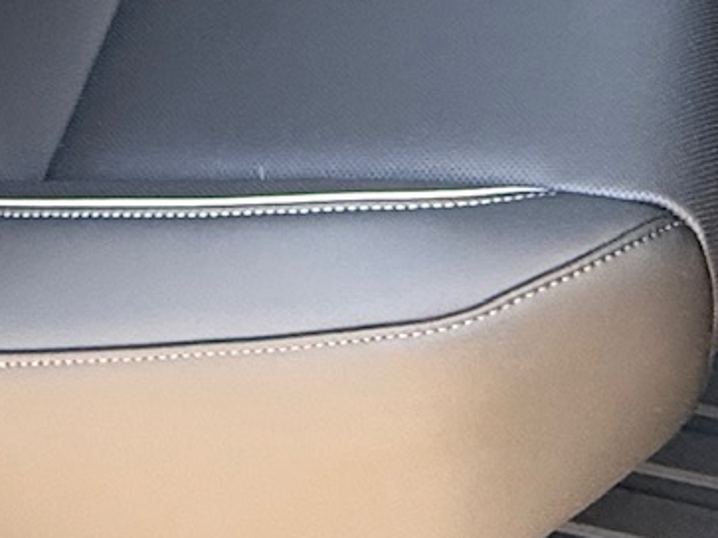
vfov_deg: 15.0
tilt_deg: -24.6
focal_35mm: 79
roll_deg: -3.2
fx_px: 1638
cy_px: -552
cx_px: 322
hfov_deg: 24.7
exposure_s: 1/99
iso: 250
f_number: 2.2
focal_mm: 2.22
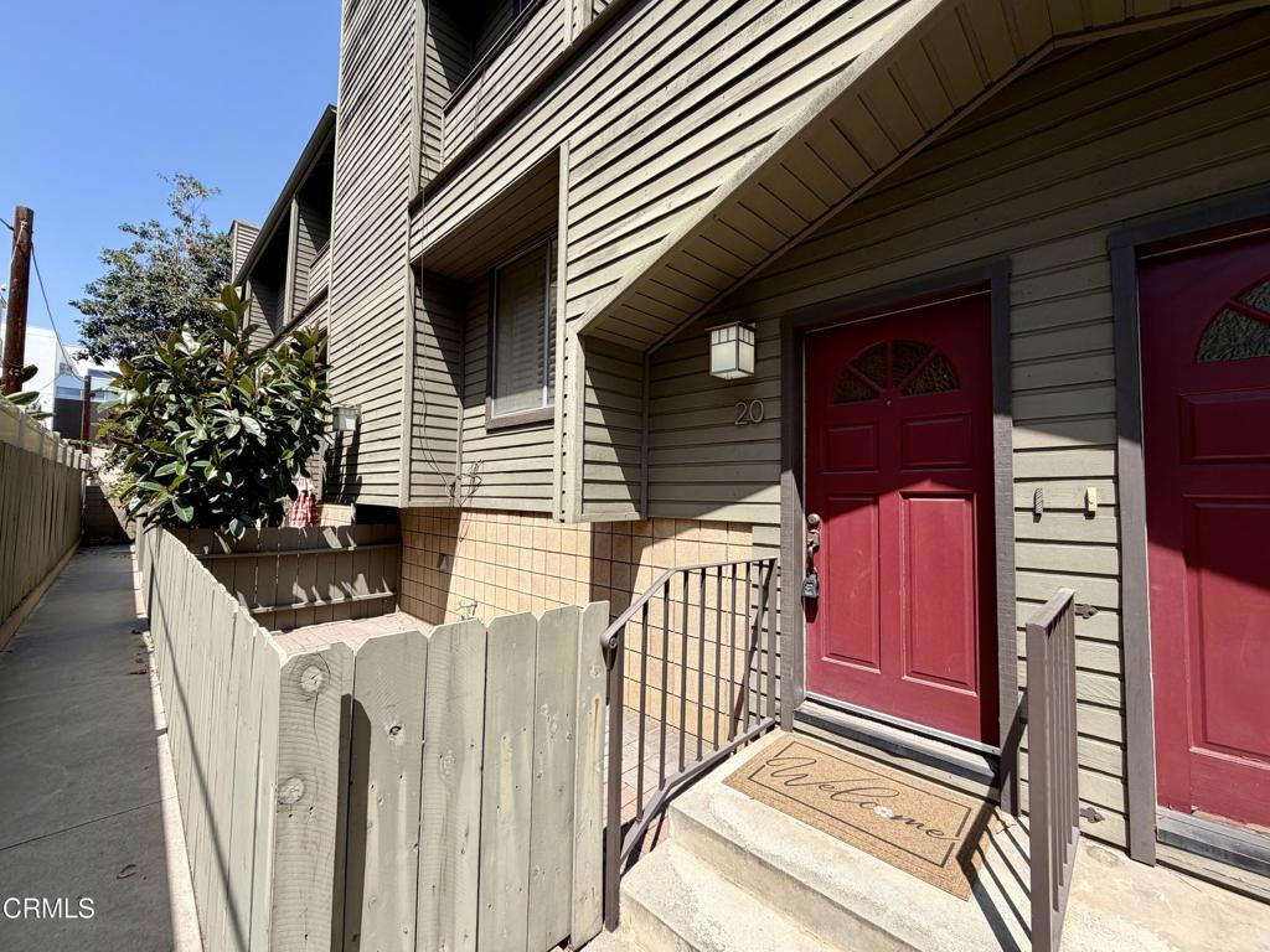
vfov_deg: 85.7
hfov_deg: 102.1
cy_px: 476
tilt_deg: +2.4
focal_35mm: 14
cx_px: 635
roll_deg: +0.4
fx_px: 514
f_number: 2.2
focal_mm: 2.22
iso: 40
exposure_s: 1/770
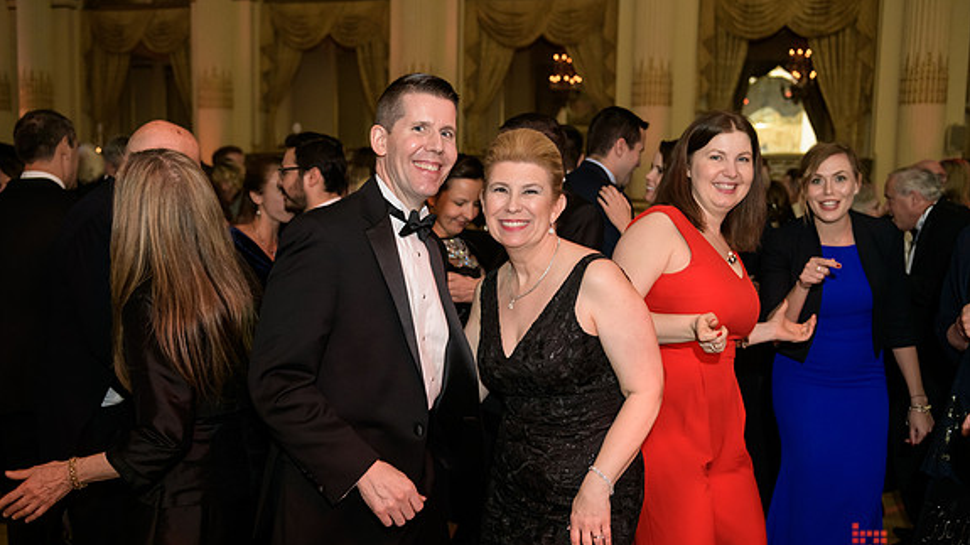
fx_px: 951
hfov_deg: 54.0
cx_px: 482
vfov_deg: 32.0
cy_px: 284
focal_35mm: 37
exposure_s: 1/100
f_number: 3.2
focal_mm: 35
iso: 1600
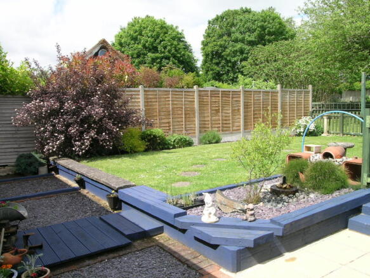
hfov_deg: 58.4
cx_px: 185
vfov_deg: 45.4
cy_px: 139
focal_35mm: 31
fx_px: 331
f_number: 5.8
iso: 50
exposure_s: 1/180
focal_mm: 6.5
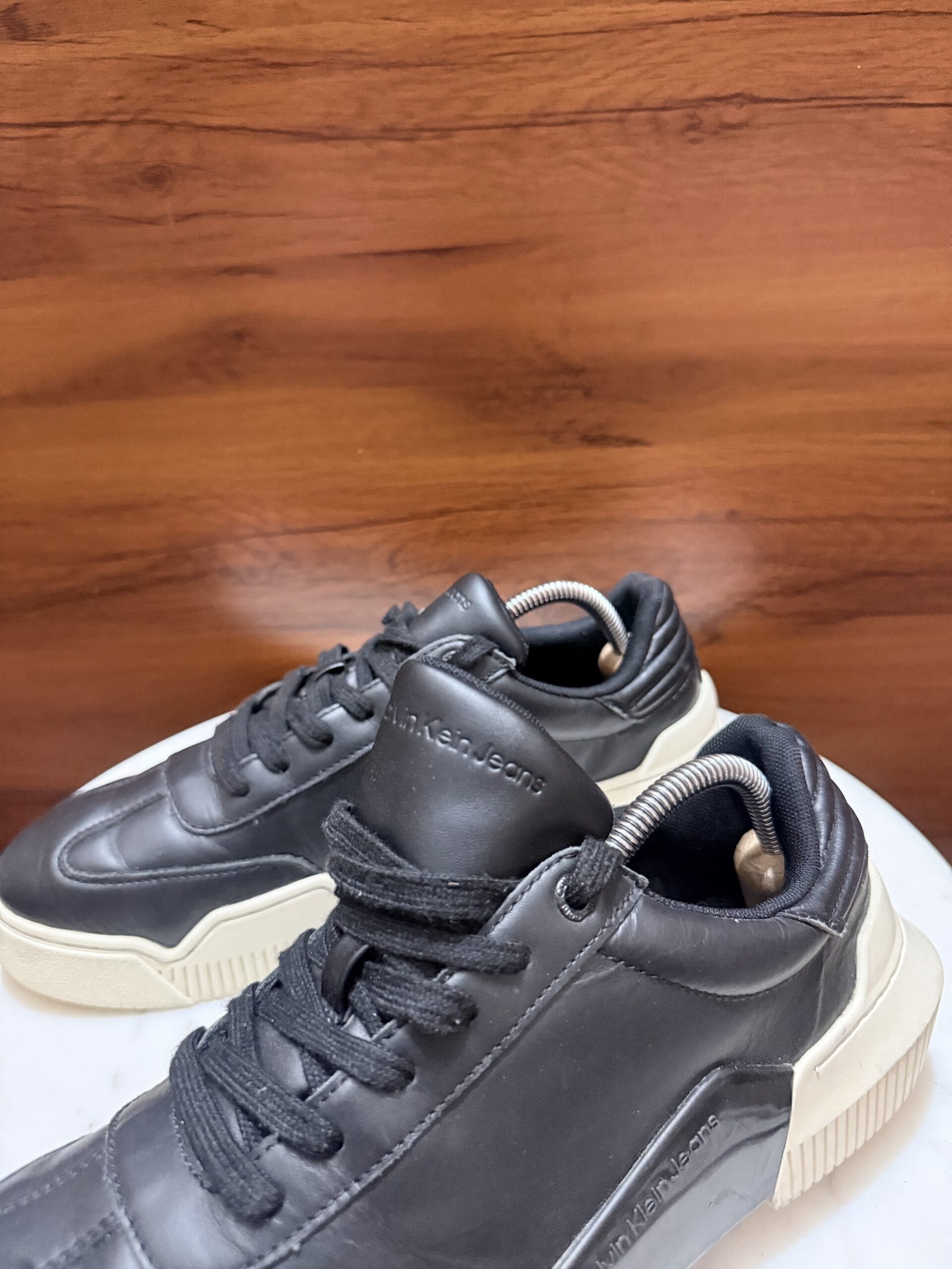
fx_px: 880
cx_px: 476
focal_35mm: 24
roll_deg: +2.8
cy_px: 634
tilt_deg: -25.8
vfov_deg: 71.6
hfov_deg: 56.8
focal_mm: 6.76
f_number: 1.78
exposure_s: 1/33
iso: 640
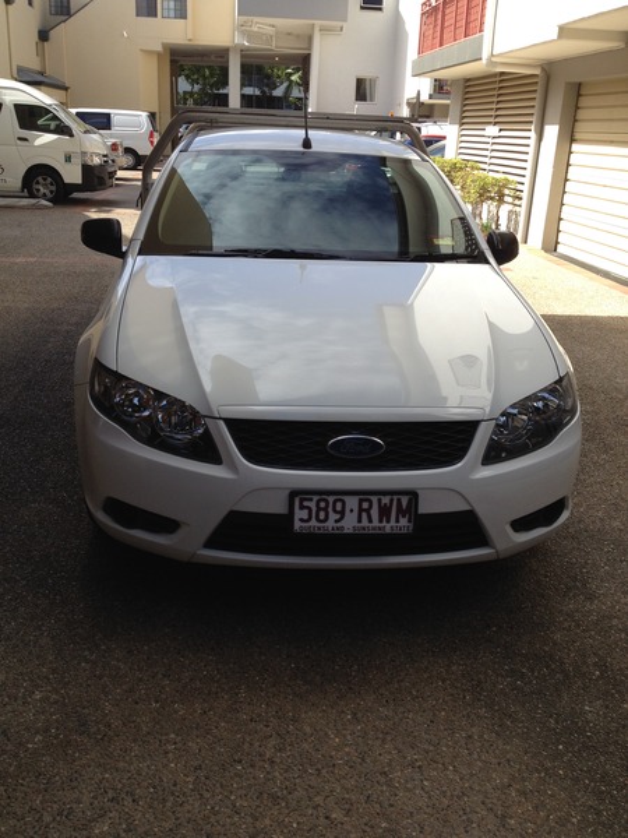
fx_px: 847
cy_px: 419
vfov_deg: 52.6
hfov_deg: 40.7
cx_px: 314
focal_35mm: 35
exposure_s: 1/812
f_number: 2.4
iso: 50
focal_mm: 4.28
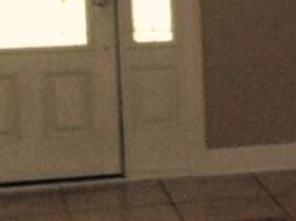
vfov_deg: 7.6
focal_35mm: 195
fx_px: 1665
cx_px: 716
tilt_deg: -8.0
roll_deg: -0.6
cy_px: 72
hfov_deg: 9.1
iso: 100
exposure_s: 1/20
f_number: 2.4
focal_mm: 4.12
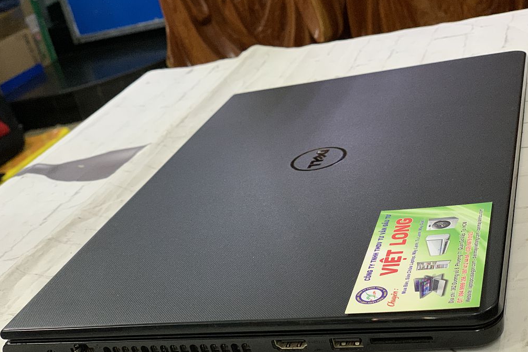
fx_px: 806
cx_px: 266
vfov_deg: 24.6
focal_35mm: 55
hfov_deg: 36.3
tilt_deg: -20.9
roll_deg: +15.8
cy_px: 188
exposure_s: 1/50
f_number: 2.4
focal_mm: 6
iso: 400
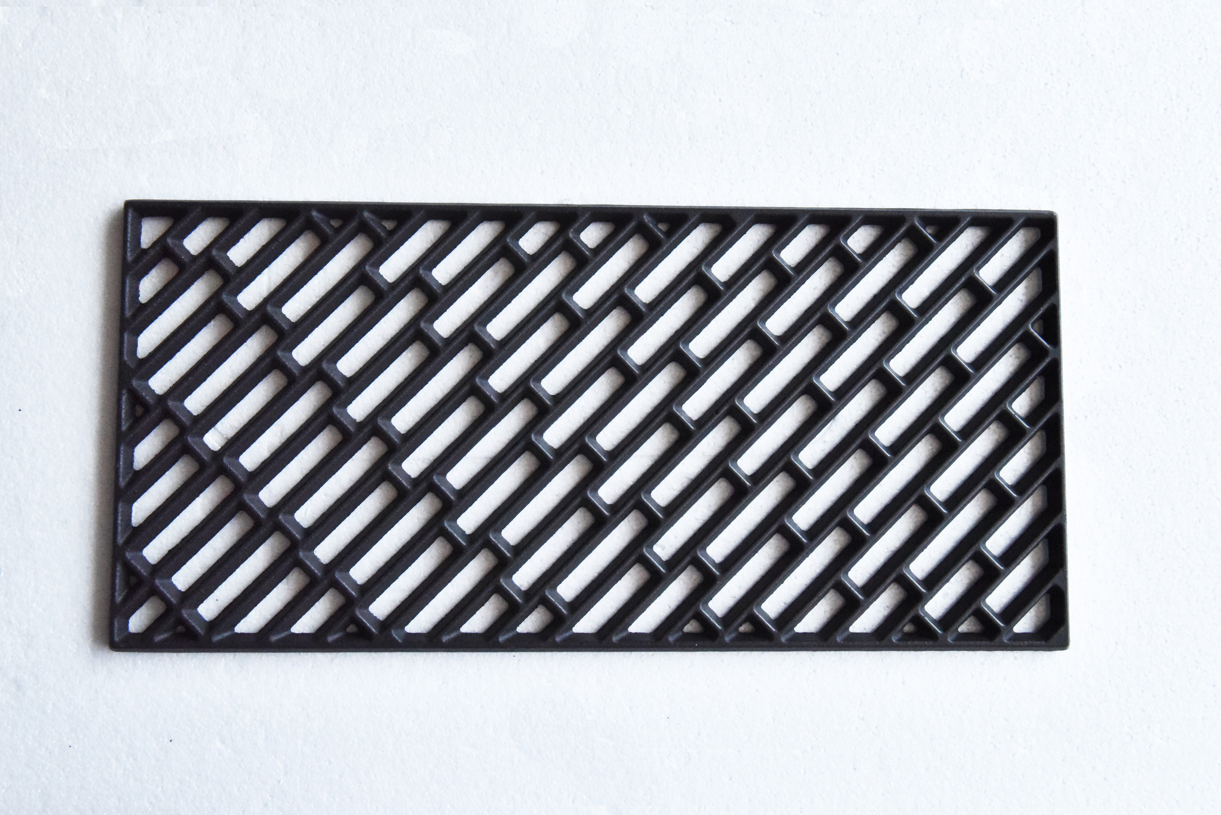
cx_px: 610
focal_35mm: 34
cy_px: 408
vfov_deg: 38.9
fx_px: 1153
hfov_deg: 55.8
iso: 10000
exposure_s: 1/1600
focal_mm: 34
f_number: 16
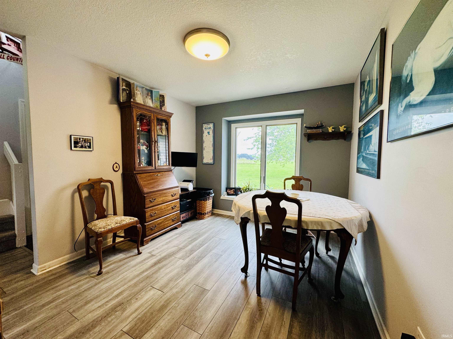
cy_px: 170
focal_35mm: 14
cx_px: 226
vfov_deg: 85.7
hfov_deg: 102.1
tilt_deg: -3.7
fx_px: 183
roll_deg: -0.6
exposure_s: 1/120
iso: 125
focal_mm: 2.22
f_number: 2.2
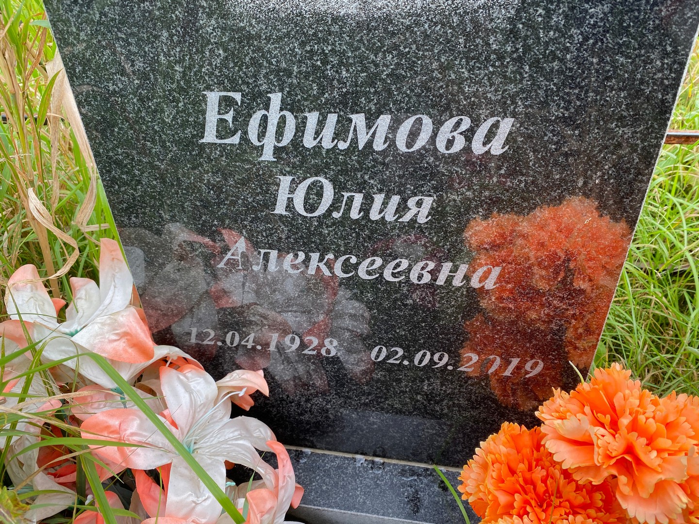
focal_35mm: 26
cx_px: 350
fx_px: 525
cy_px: 262
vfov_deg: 53.1
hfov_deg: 67.3
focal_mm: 4.25
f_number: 1.8
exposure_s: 1/237
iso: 32
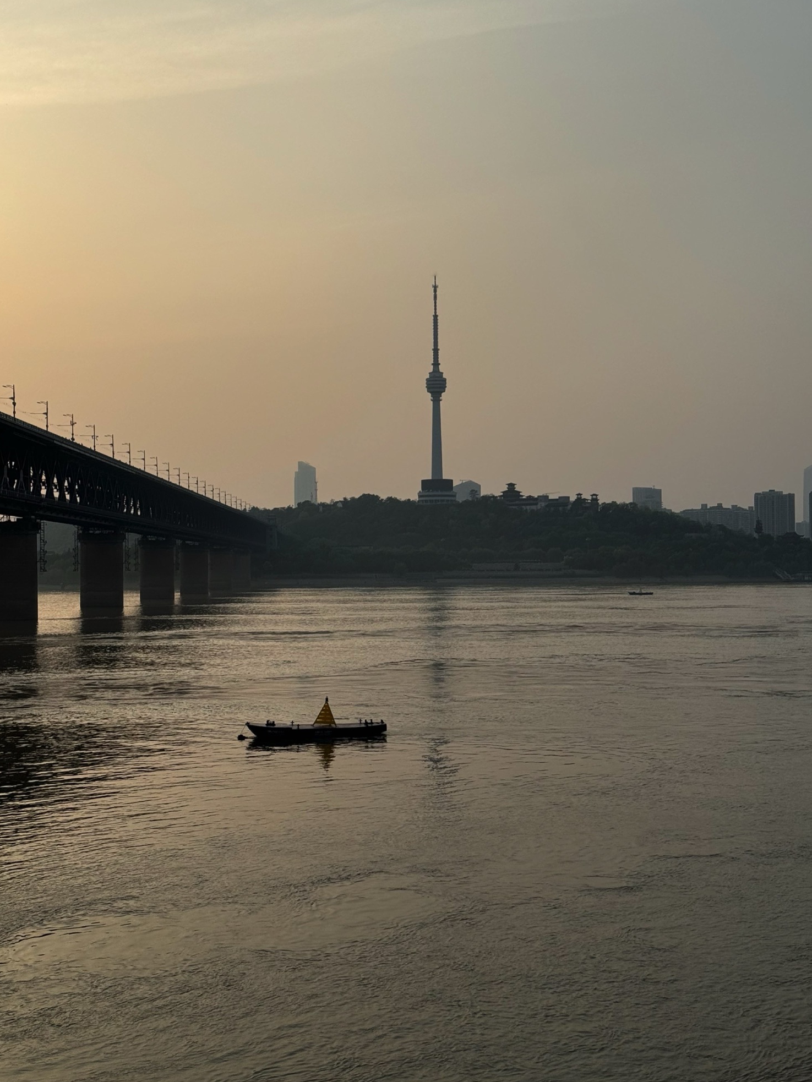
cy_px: 534
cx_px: 407
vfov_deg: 38.2
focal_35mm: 50
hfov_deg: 29.1
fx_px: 1563
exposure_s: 1/4608
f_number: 1.78
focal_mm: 6.76
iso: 64
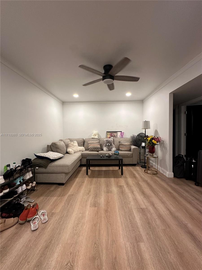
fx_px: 109
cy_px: 135
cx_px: 101
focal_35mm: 14
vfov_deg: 102.1
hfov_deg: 85.7
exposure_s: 1/60
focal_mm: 2.22
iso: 200
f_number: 2.2
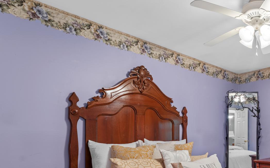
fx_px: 206
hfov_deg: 58.4
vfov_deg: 42.0
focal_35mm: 28
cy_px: 141
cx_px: 235
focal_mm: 14
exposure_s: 5
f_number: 8
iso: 100
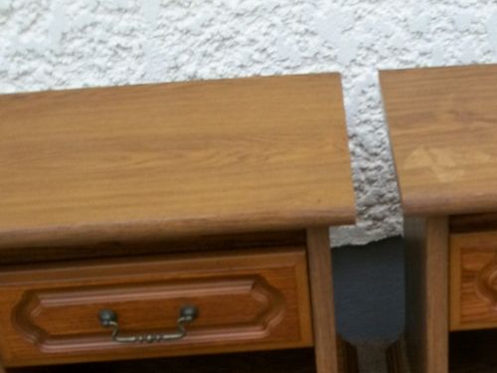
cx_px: 386
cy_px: 292
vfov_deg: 20.2
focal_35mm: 72
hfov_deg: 26.6
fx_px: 1034
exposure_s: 1/125
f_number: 2.7
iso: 80
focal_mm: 6
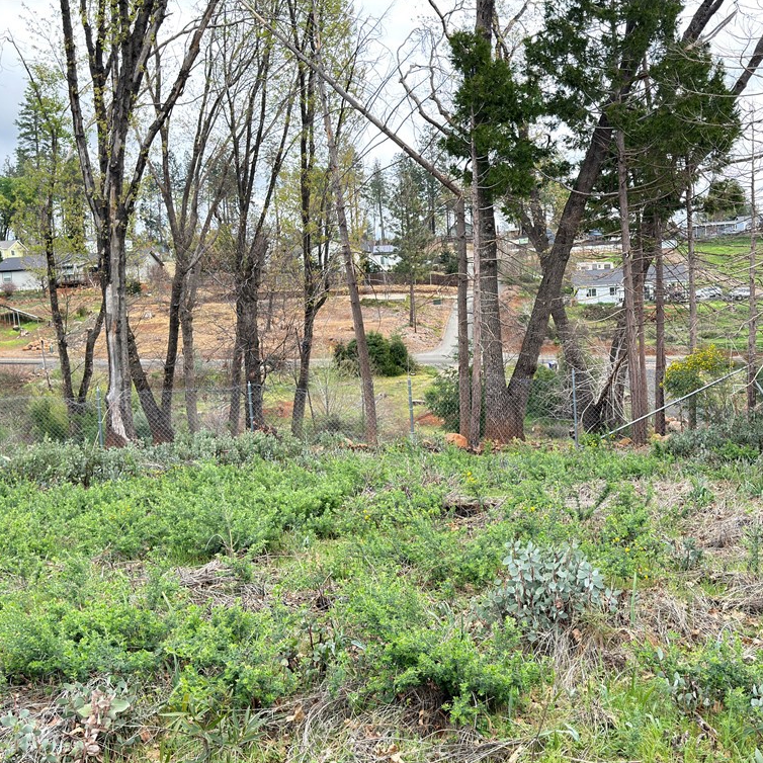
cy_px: 386
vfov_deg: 40.0
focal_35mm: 42
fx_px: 1047
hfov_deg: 39.8
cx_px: 474
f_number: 1.78
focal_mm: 6.76
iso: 100
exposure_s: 1/1116
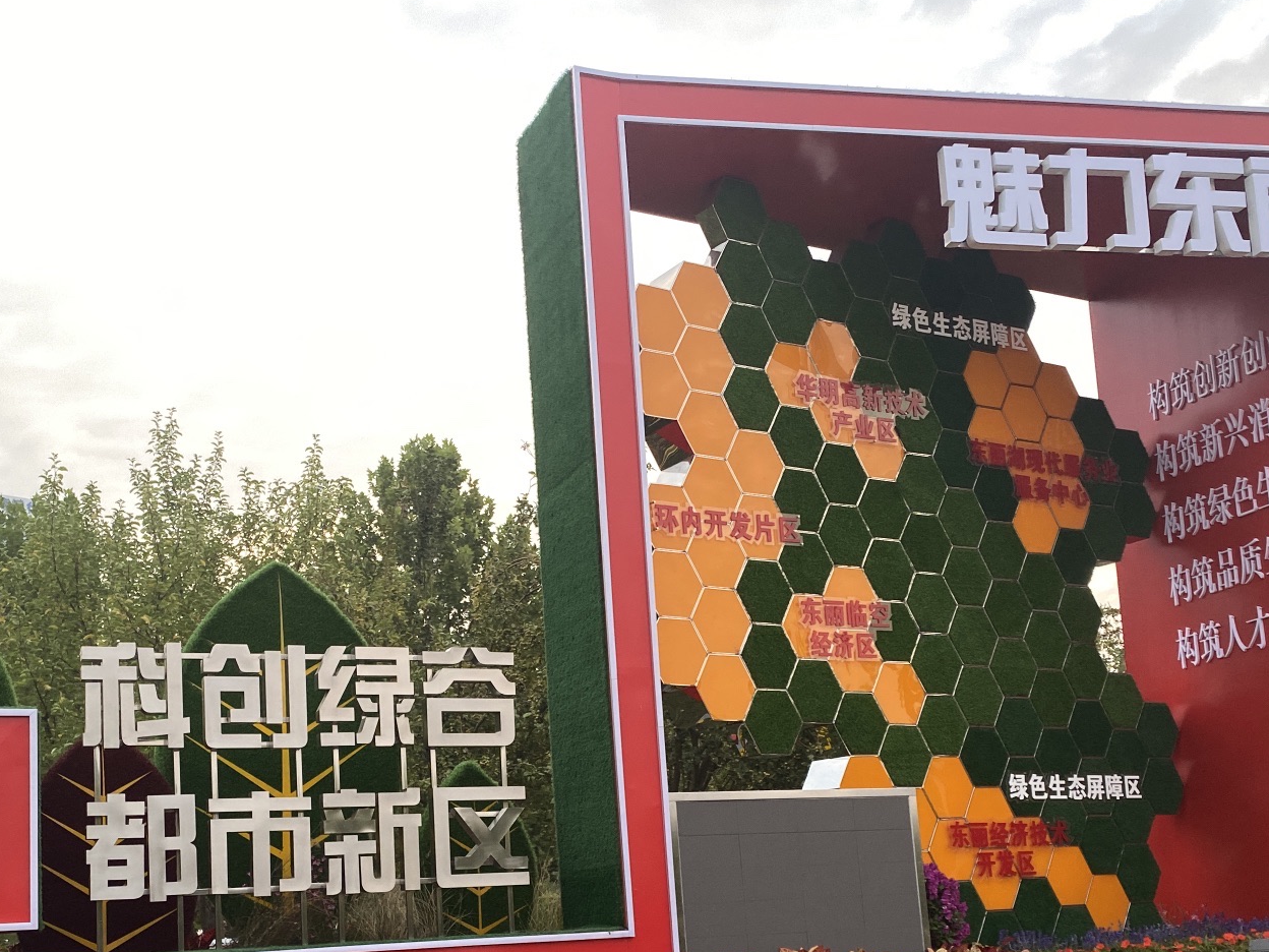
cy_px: 737
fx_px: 1540
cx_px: 531
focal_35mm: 42
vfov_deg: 33.5
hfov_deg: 44.6
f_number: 1.8
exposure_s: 1/121
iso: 80
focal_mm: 4.25
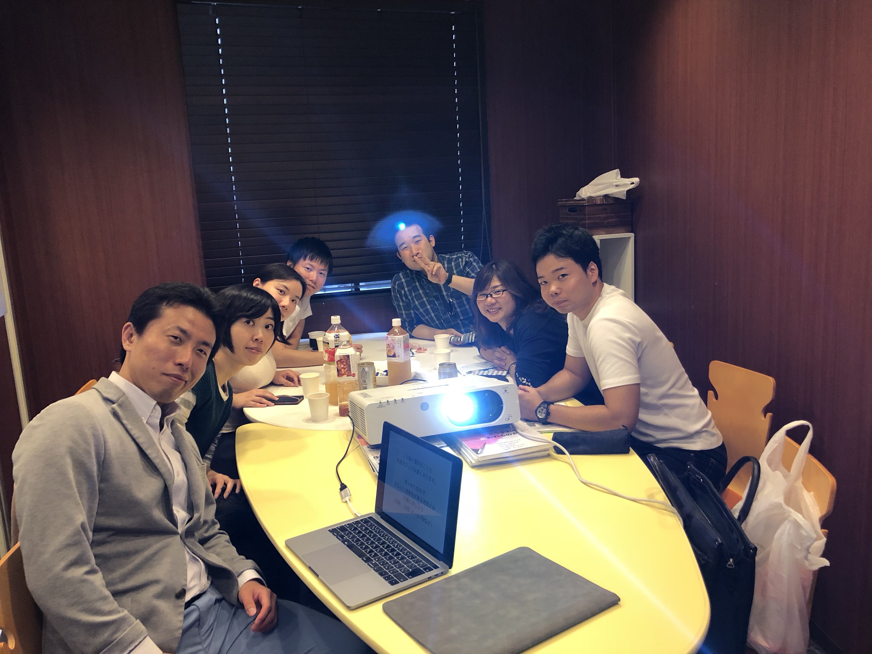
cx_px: 436
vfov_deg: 49.7
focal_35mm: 28
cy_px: 327
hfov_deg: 63.4
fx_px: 705
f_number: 1.8
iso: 64
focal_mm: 4
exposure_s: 1/17
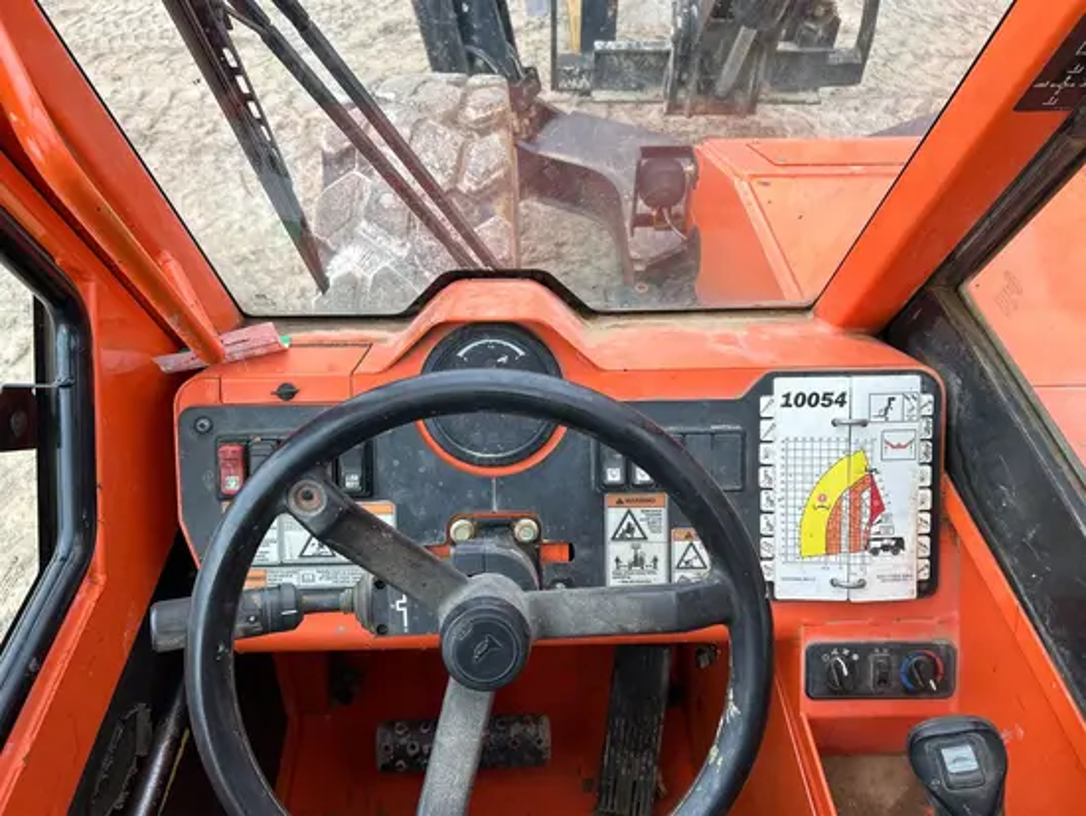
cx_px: 543
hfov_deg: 67.3
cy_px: 408
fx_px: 816
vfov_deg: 53.1
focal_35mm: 26
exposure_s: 1/539
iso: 50
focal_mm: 5.7
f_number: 1.5
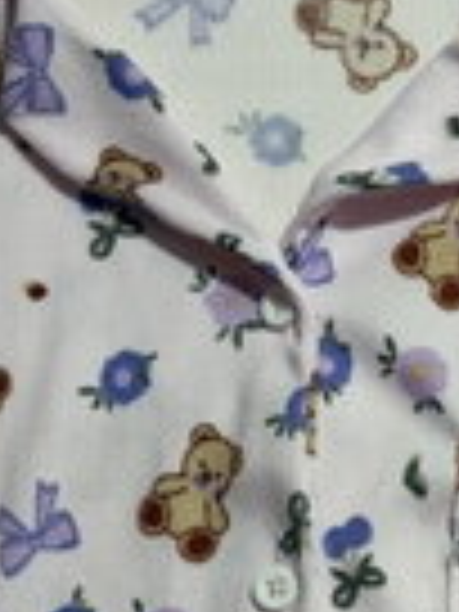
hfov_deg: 14.2
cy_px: 718
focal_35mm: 102
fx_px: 1803
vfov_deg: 18.3
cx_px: 518
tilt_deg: -80.3
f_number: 1.6
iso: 80
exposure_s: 1/50
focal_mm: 5.96
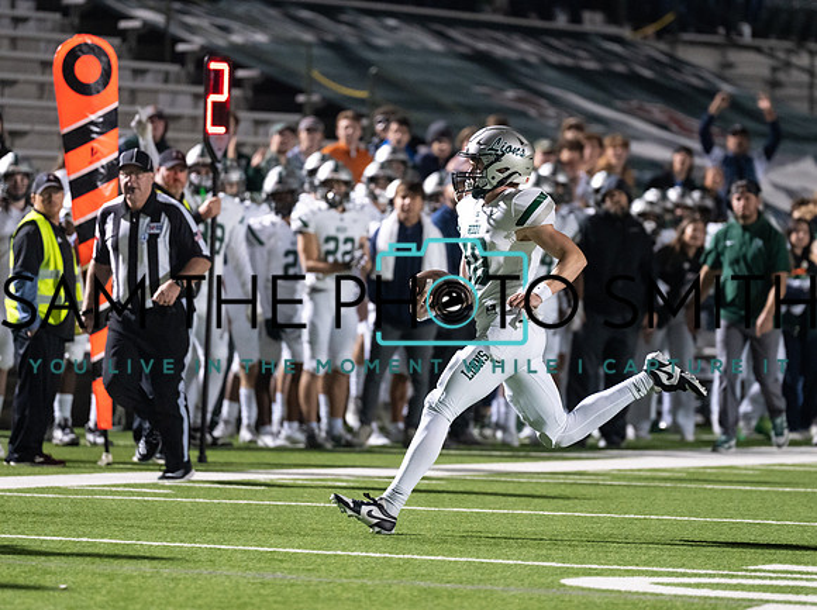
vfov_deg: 5.5
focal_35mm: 271
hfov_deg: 7.3
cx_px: 468
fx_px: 6386
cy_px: 290
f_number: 2.8
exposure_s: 1/1250
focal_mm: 200
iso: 4000
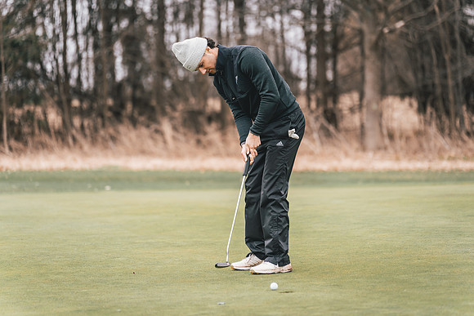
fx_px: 2160
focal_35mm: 164
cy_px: 151
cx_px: 255
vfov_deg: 8.4
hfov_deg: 12.5
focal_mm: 150
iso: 640
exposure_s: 1/3200
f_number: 2.8
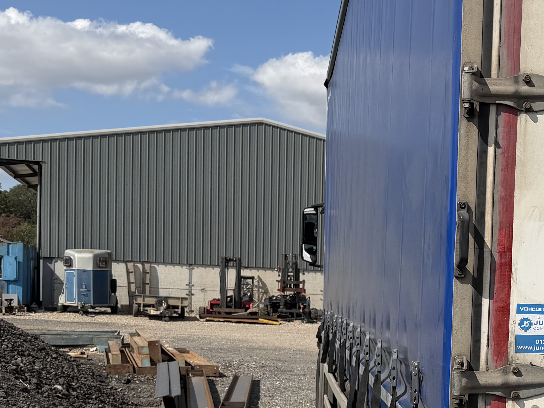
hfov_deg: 29.0
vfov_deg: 22.4
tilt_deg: -2.3
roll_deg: -1.0
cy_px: 359
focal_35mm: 64
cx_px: 492
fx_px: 1006
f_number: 1.78
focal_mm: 6.76
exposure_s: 1/6711
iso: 80
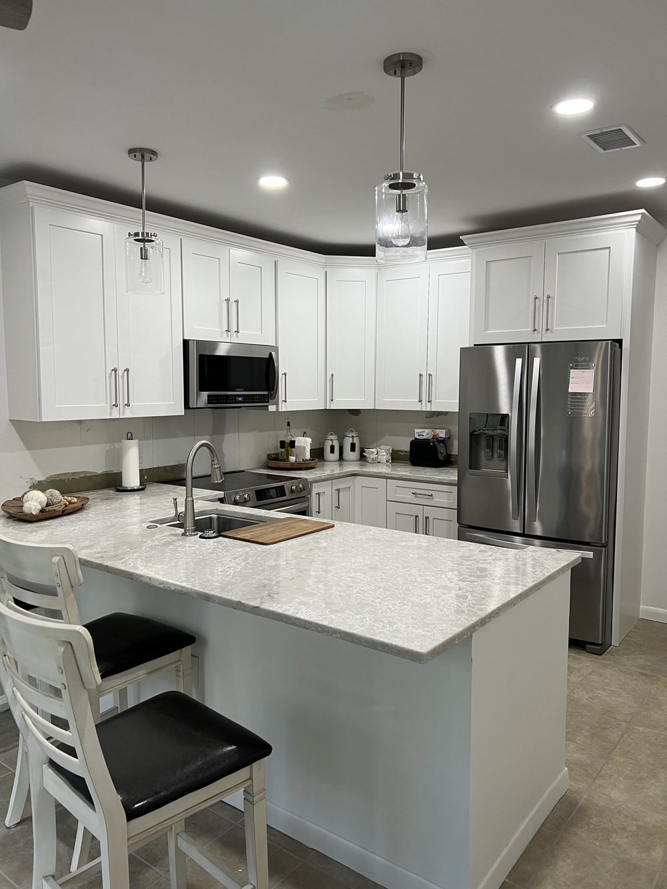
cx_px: 334
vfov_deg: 67.3
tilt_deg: -4.0
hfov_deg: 53.1
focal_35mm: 26
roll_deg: +0.0
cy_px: 444
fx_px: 668
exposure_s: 1/60
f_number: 1.5
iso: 80
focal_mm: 5.7
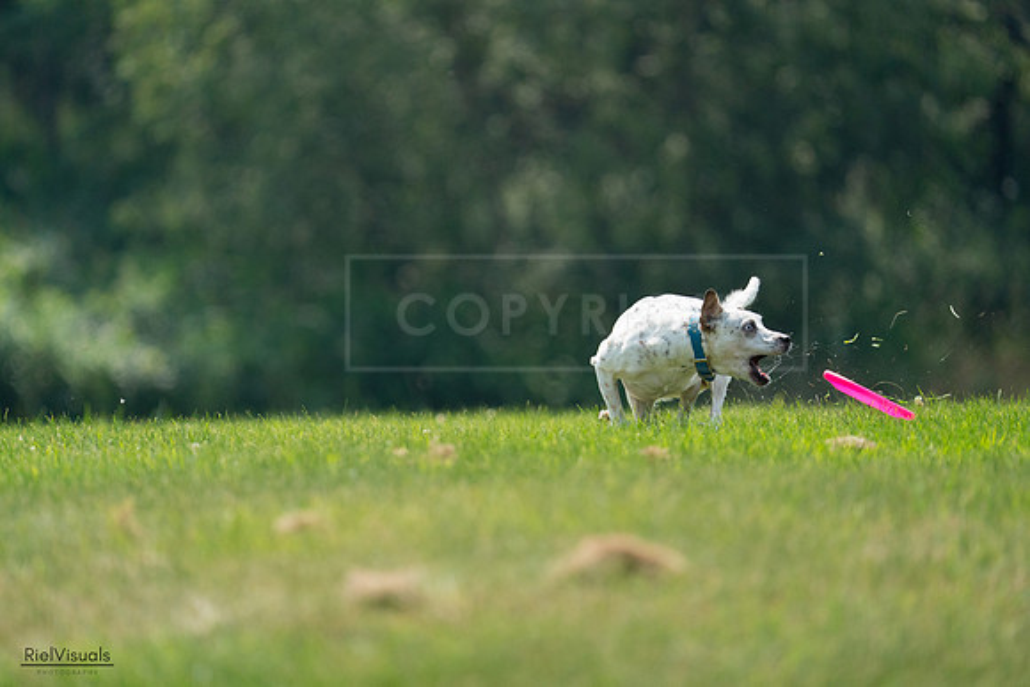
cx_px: 515
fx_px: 14308
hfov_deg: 4.1
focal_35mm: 500
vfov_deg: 2.8
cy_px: 344
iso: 2000
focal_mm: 500
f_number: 6.3
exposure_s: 1/4000
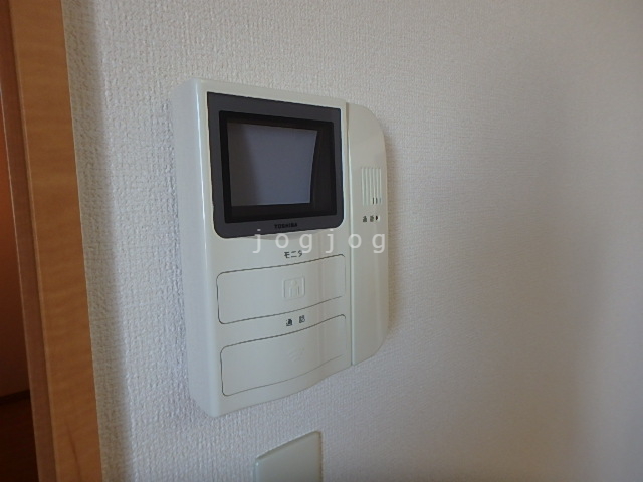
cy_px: 241
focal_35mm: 21
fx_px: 390
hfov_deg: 79.0
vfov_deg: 63.4
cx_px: 322
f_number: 3.5
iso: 200
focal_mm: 3.7
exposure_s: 1/60
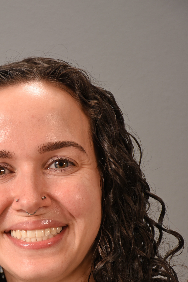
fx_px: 1943
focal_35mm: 248
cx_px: 21
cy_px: 242
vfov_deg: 8.3
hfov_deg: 5.5
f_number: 8
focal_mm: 90
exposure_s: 1/100
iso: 100
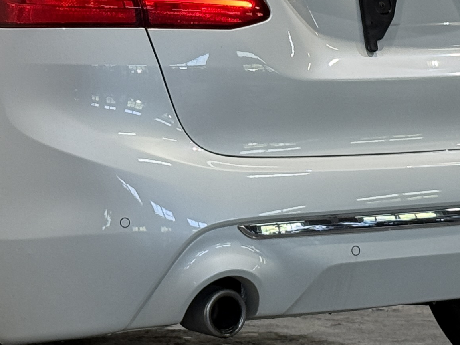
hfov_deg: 11.7
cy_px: 30
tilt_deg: +0.5
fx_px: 2232
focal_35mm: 168
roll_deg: +1.2
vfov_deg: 8.8
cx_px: 107
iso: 64
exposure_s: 1/60
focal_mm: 6.76
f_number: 1.78
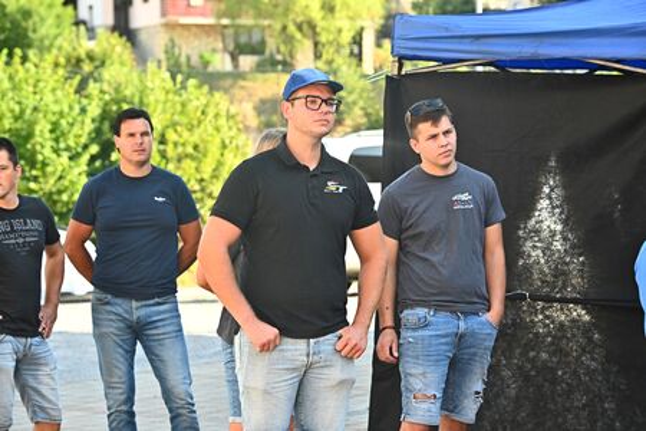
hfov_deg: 15.8
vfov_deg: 10.5
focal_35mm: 130
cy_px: 216
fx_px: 2333
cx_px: 323
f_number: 7.1
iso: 1600
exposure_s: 1/1000
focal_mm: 130
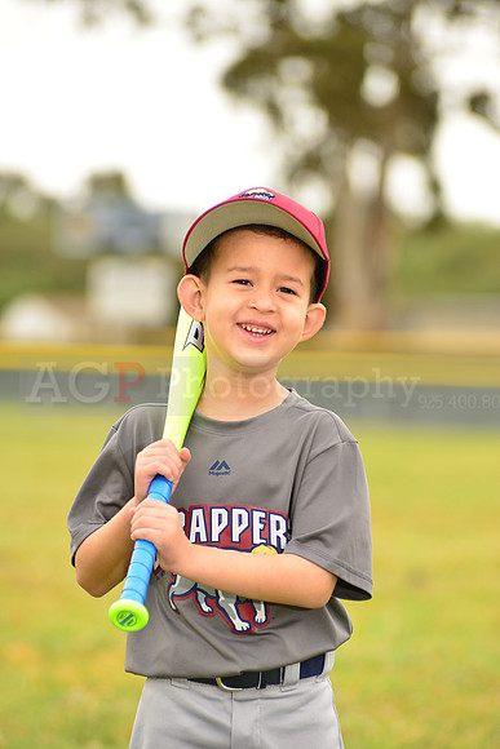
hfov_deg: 7.4
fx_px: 3852
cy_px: 374
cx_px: 250
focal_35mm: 185
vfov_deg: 11.1
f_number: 5.6
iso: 160
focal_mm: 185
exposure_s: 1/250
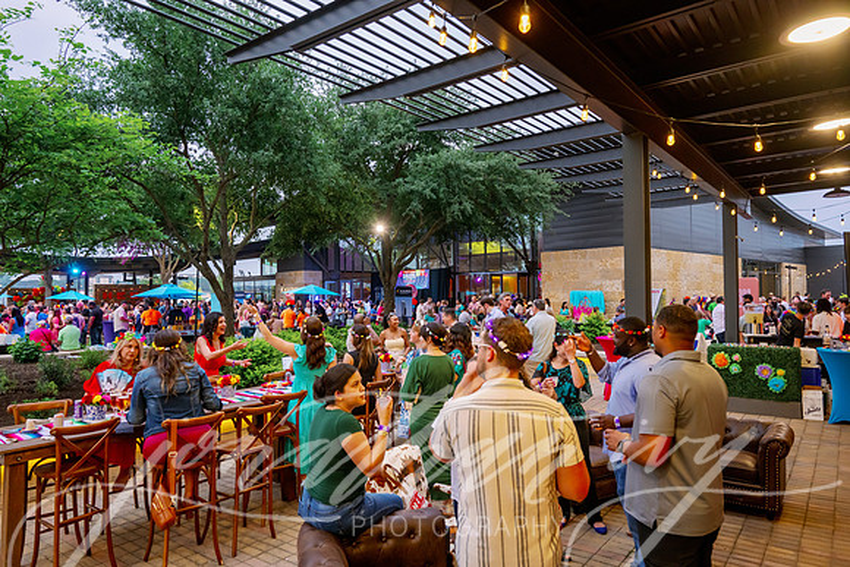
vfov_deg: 53.2
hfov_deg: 73.7
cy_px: 284
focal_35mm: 24
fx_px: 567
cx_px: 425
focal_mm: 24
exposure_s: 1/160
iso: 1600
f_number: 4.5
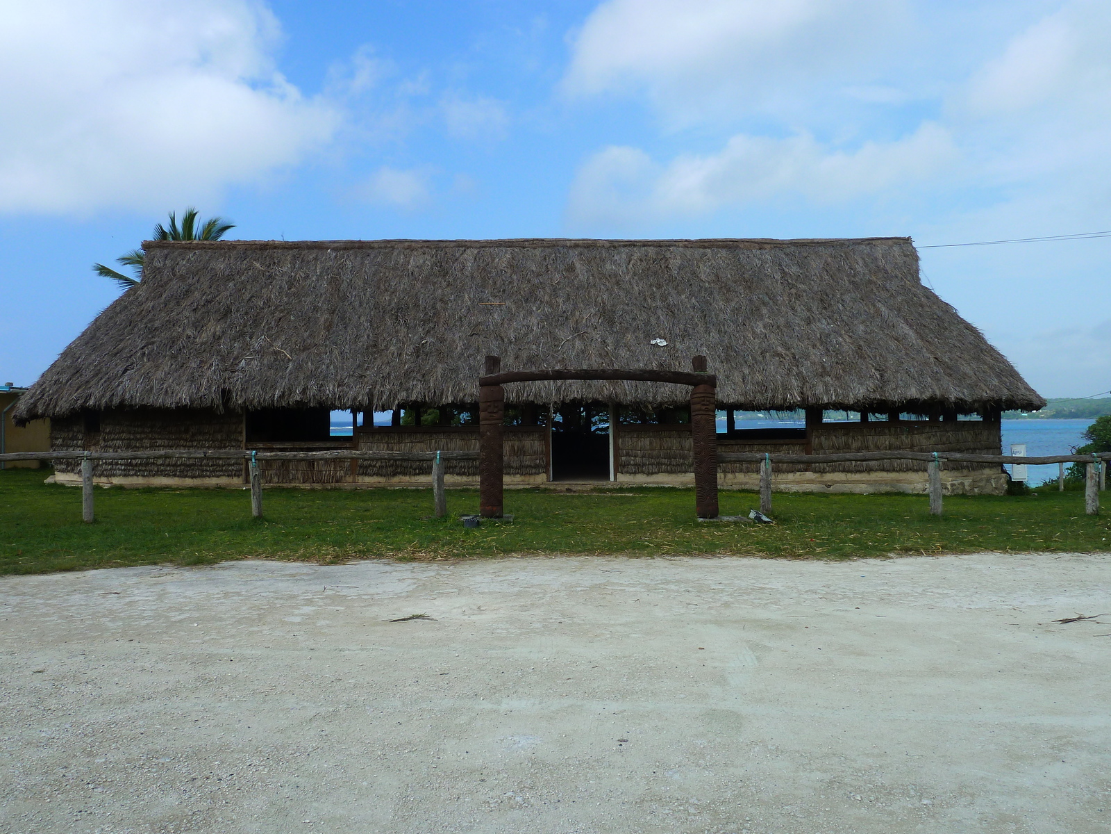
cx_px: 556
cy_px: 417
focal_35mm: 29
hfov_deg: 61.7
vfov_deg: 48.2
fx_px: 931
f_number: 4.5
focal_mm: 4.7
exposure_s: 1/500
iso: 80
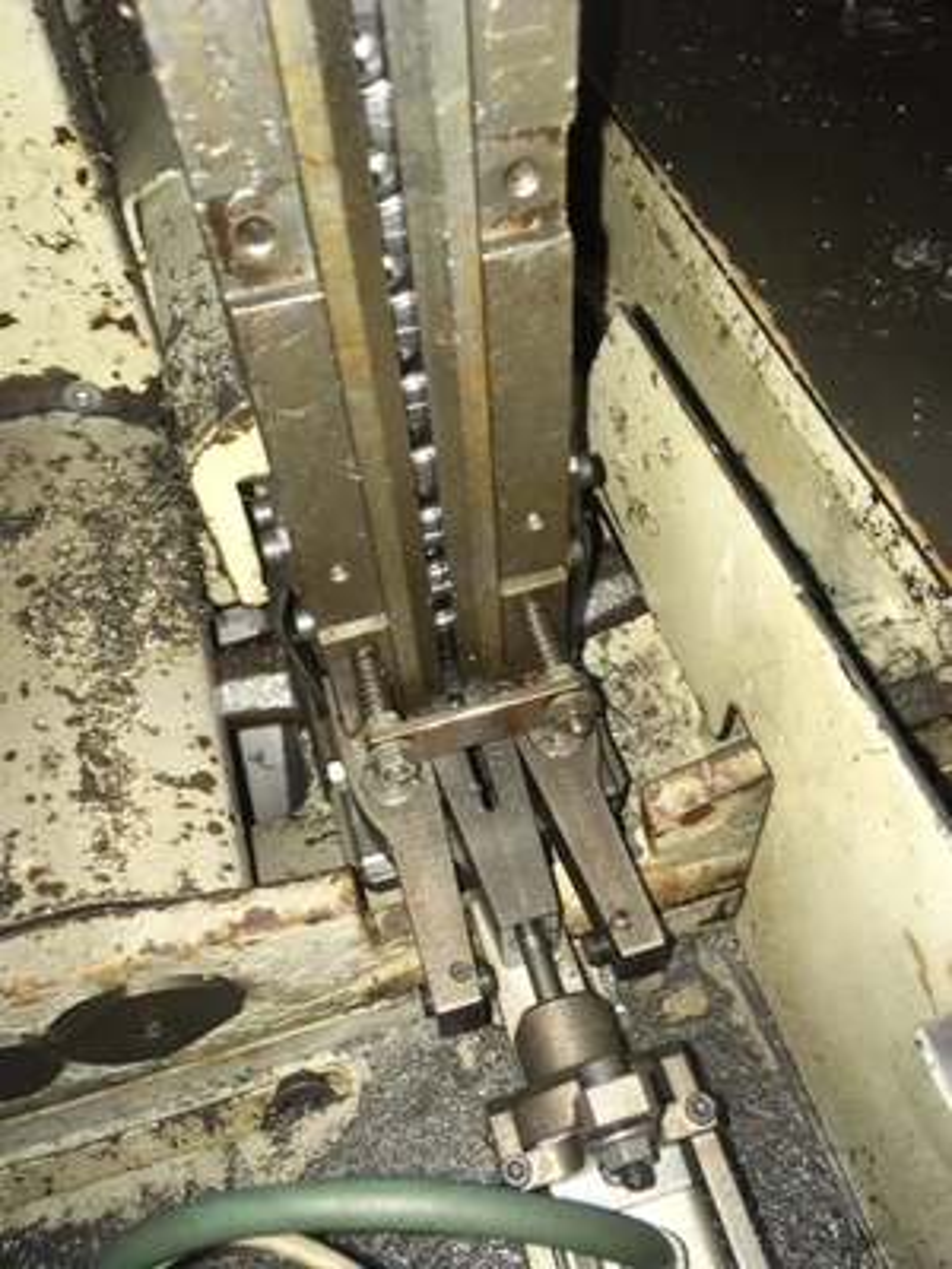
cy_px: 634
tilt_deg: -54.5
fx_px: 1063
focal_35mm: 29
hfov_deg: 48.2
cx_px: 476
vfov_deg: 61.7
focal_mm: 4.15
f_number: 2.2
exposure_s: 1/20
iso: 25
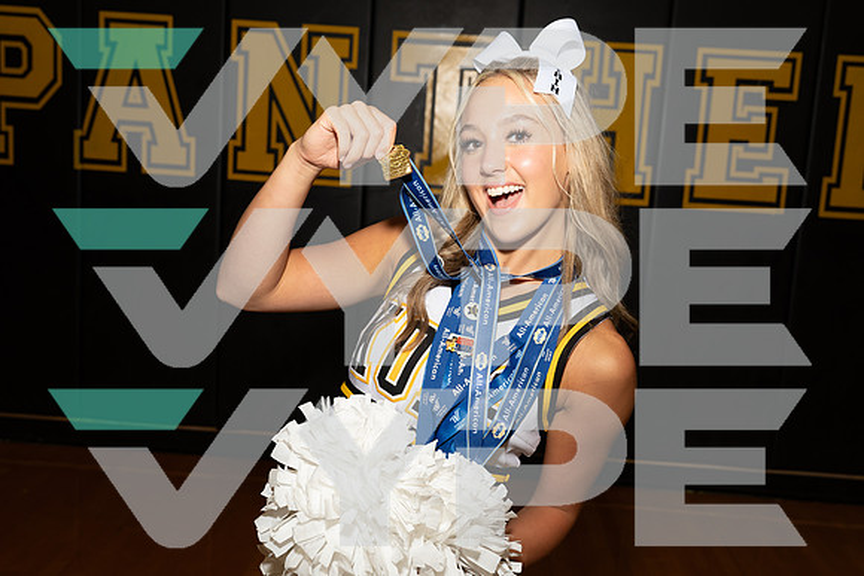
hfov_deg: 48.4
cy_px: 288
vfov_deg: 33.4
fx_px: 960
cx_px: 432
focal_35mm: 40
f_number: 6.3
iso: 800
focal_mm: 40
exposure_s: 1/250
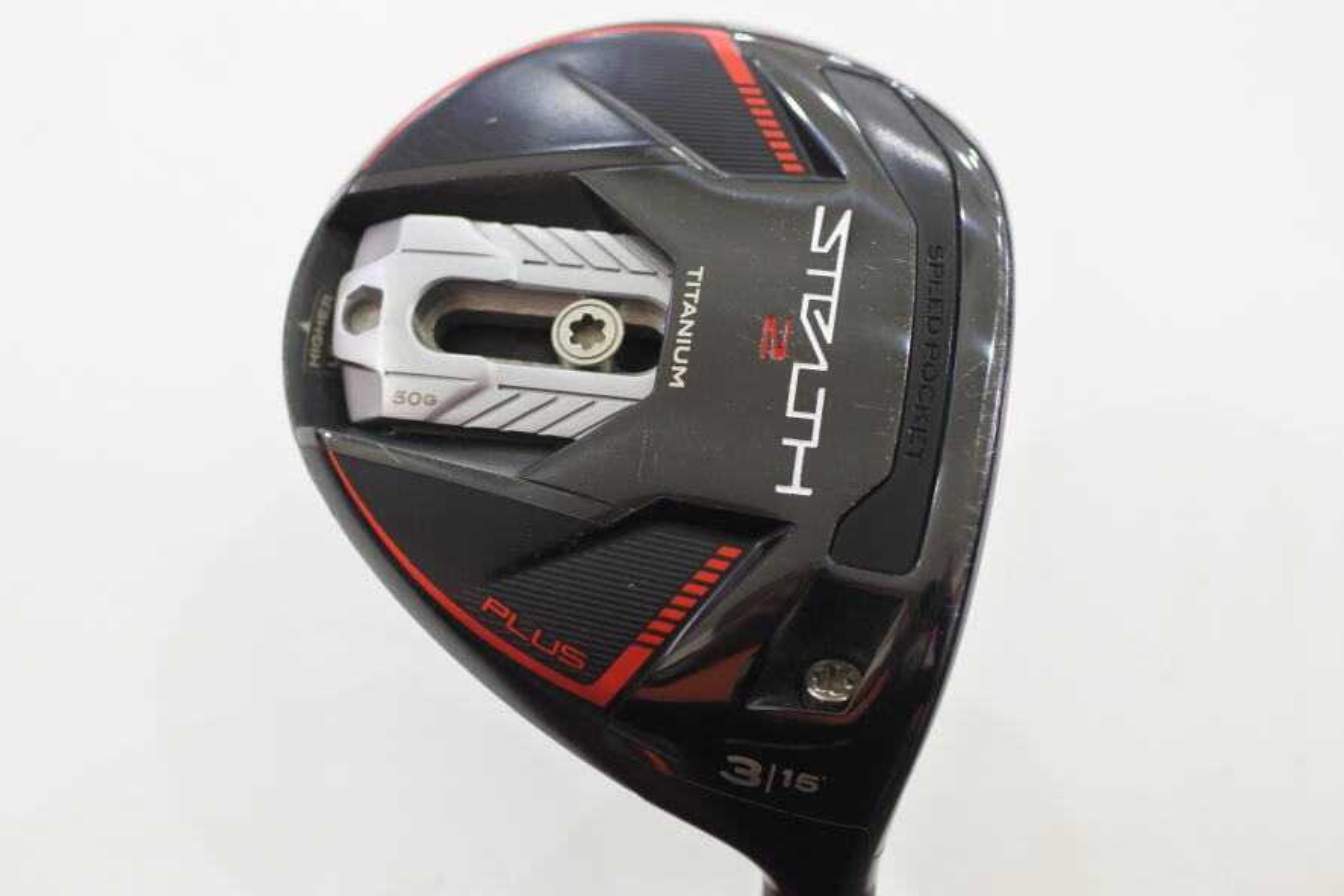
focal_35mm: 53
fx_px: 1979
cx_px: 677
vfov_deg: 25.5
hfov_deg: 37.5
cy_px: 460
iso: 800
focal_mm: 18.5
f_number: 2.5
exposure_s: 1/125
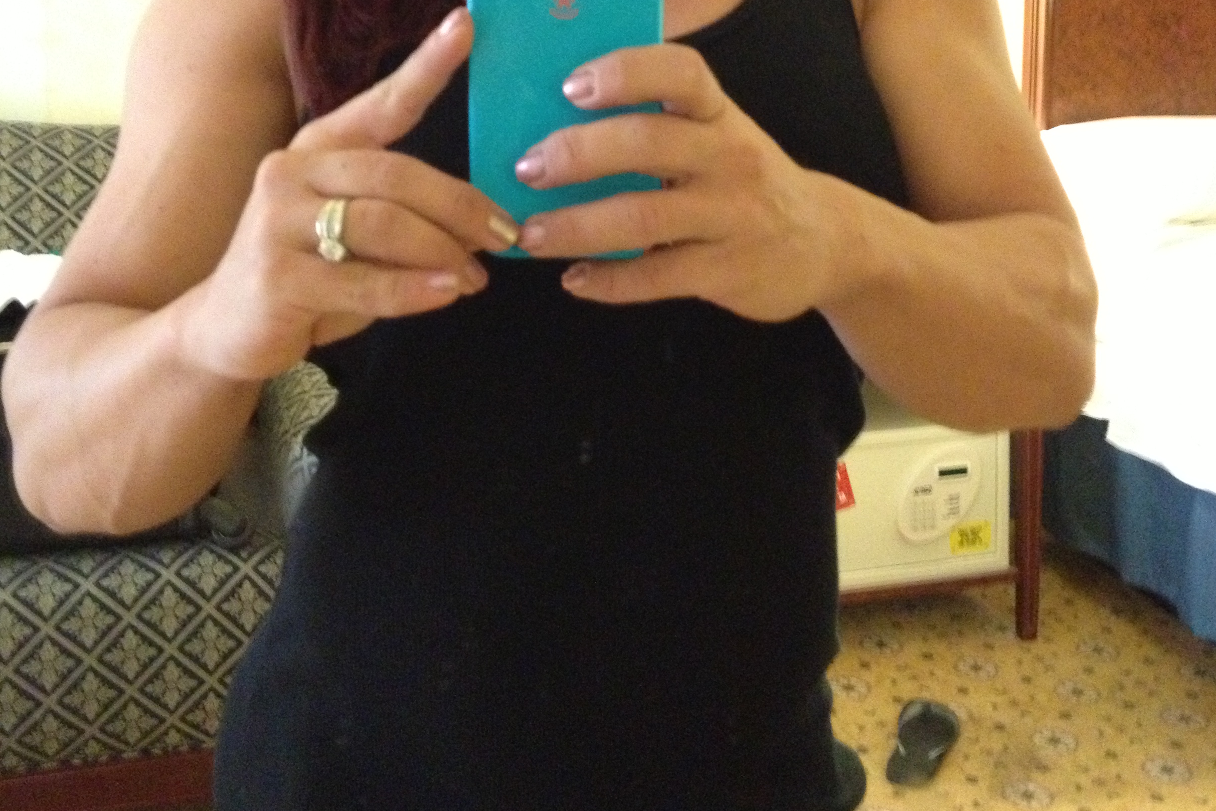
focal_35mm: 49
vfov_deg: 26.4
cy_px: 49
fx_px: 1655
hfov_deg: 40.3
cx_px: 608
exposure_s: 1/15
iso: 640
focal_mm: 4.28
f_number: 2.4
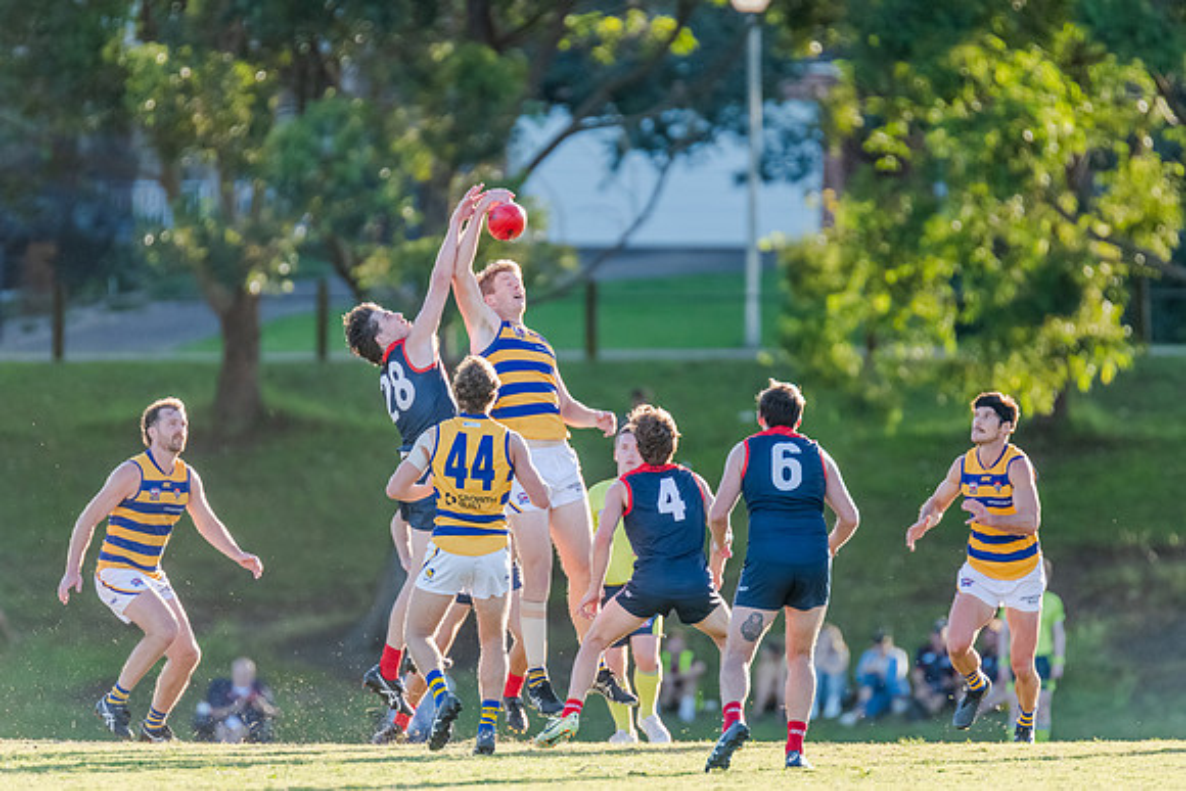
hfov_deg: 4.3
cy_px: 351
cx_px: 526
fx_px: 15828
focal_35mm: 480
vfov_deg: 2.9
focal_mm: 420
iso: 1800
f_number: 4
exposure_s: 1/2000
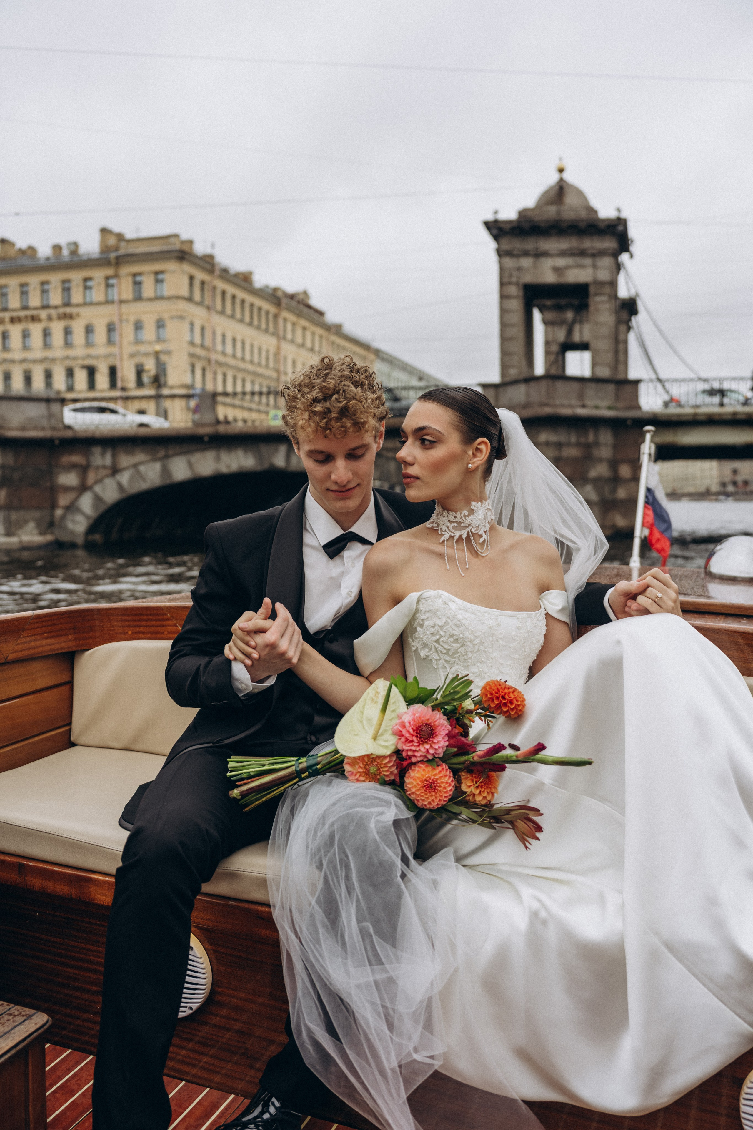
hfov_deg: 42.3
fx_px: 973
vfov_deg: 60.3
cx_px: 376
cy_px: 565
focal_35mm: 31
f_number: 2.8
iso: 80
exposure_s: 1/250
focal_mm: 31
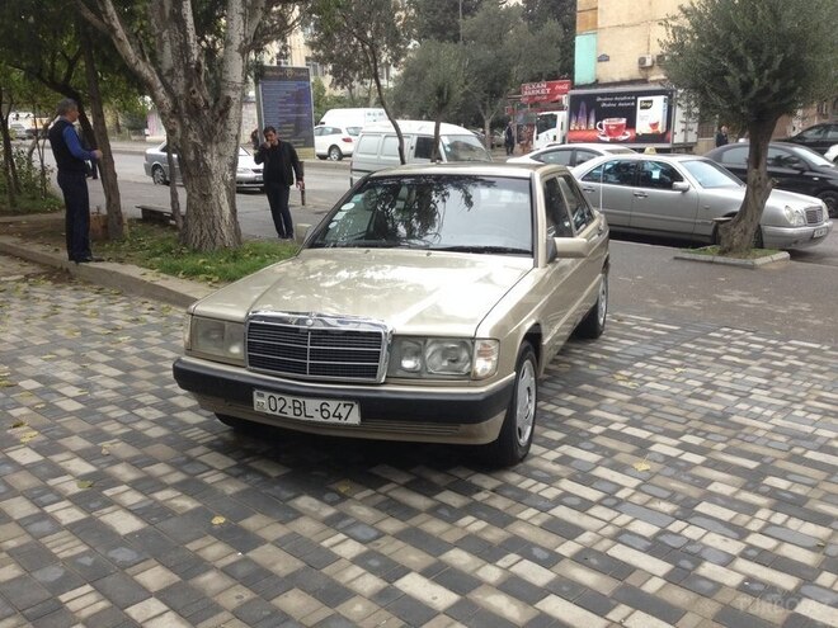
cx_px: 419
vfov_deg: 42.9
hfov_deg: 55.4
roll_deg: +1.8
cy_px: 314
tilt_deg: -12.0
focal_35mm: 33
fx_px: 799
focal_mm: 4.12
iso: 80
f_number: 2.4
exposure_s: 1/120
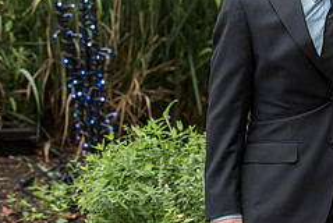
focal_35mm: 218
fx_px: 2019
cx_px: 351
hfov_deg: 9.4
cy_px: 38
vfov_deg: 6.3
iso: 400
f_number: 3.5
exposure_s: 1/640
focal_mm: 90
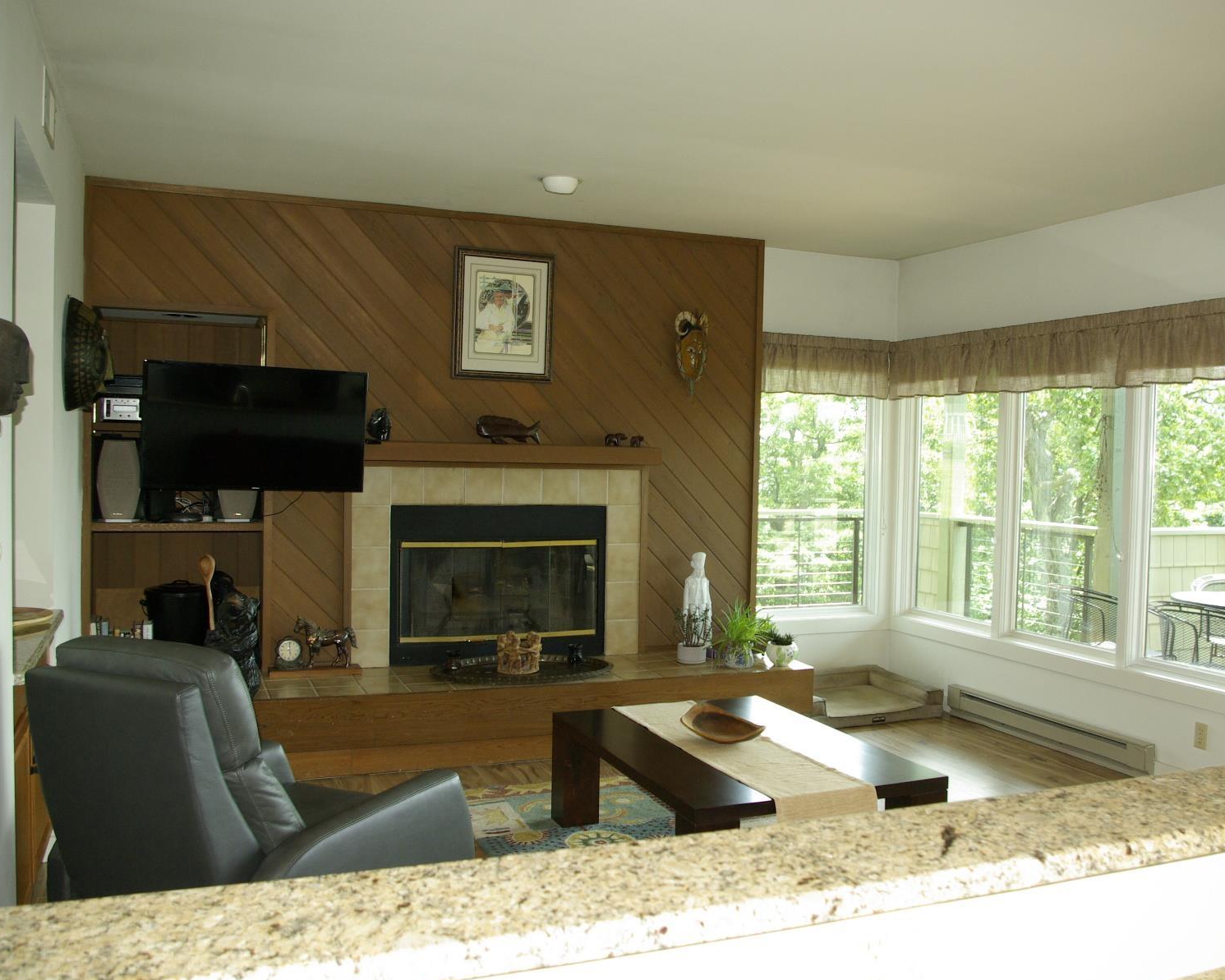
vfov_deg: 47.1
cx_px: 688
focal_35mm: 31
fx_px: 1124
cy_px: 486
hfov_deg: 57.0
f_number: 5.6
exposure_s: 1/125
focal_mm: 18
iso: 400
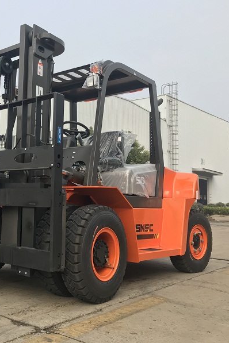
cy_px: 172
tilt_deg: +6.8
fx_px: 372
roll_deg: -2.8
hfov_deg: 32.4
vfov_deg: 49.6
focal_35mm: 39
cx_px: 20
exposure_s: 1/929
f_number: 1.8
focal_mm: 3.99
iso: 20
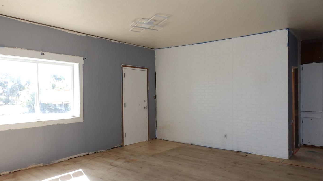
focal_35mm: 25
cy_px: 95
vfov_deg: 46.0
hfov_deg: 74.0
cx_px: 163
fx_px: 214
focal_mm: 4
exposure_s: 1/80
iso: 80
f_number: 3.4
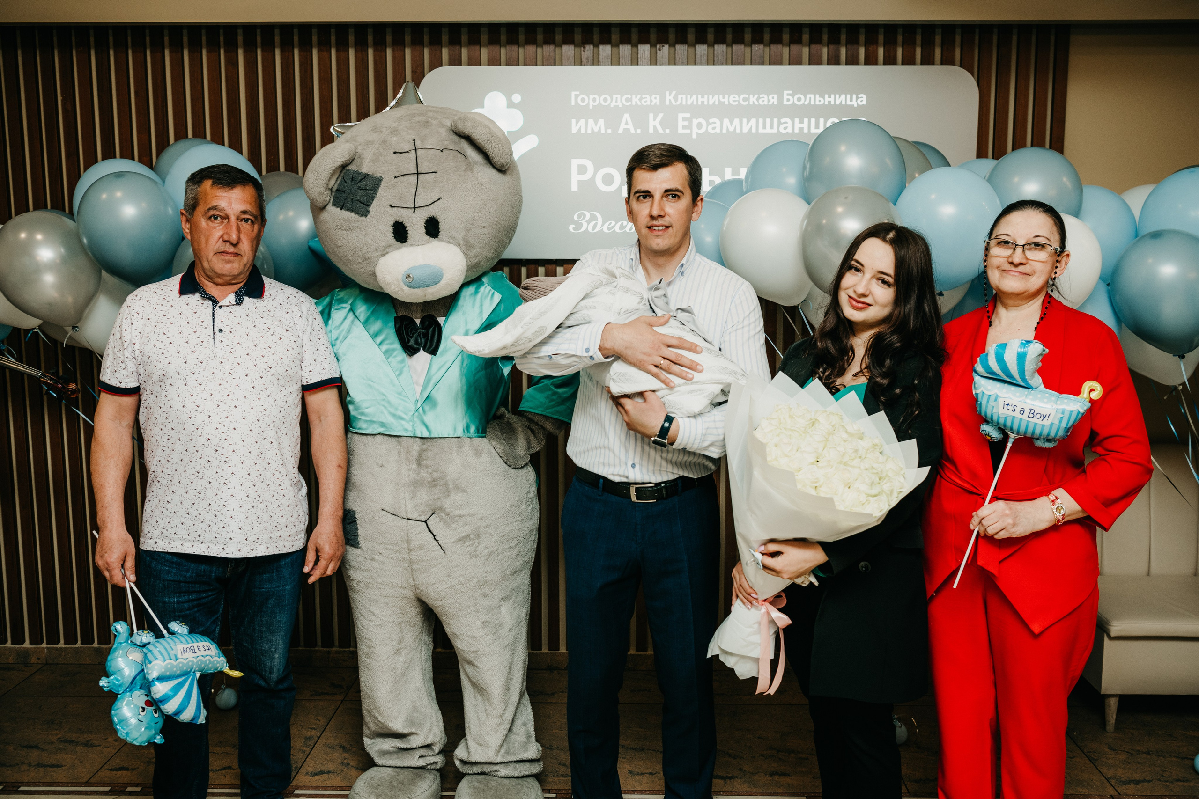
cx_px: 600
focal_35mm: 34
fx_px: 1133
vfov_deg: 38.9
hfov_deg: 55.8
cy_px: 400
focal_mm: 32
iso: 200
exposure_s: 1/160
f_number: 4
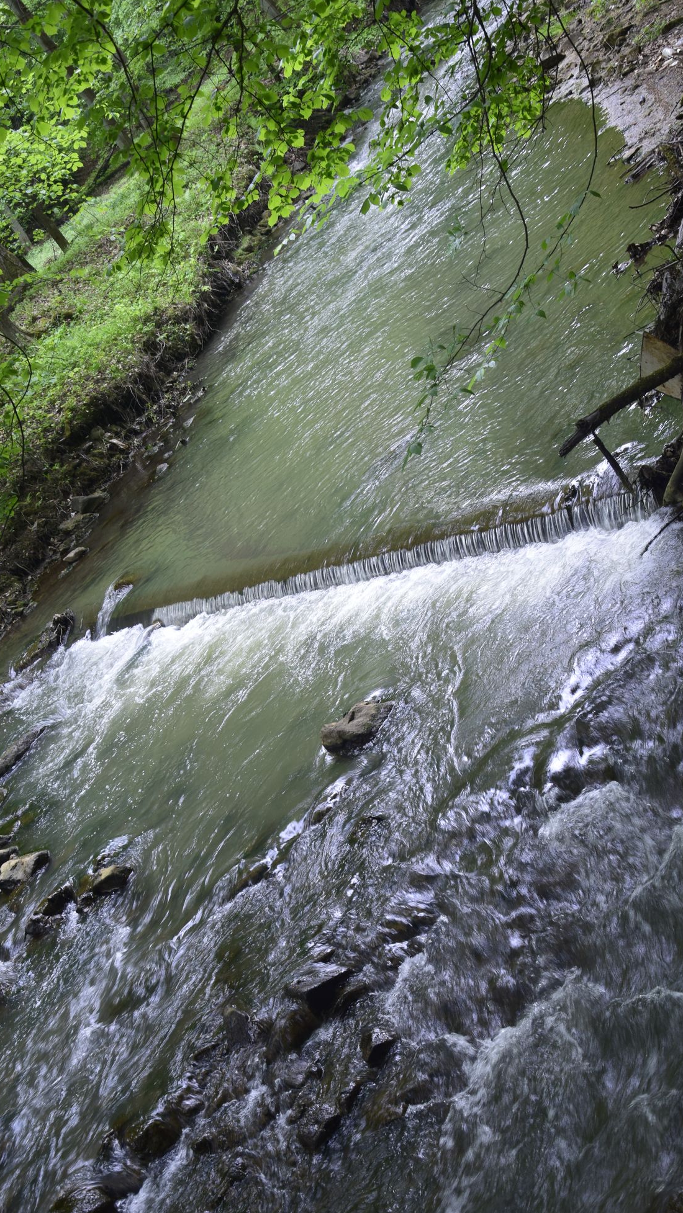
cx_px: 388
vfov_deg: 45.5
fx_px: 1449
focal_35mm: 45
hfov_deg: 26.5
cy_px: 616
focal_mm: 28
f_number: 7.1
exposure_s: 1/25
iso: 400
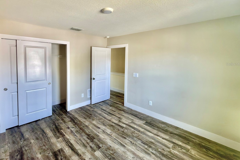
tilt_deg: -3.5
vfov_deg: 69.8
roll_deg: -1.0
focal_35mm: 17
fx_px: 113
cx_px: 103
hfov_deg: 92.6
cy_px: 64
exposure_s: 1/30
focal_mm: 2.22
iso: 80
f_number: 2.2
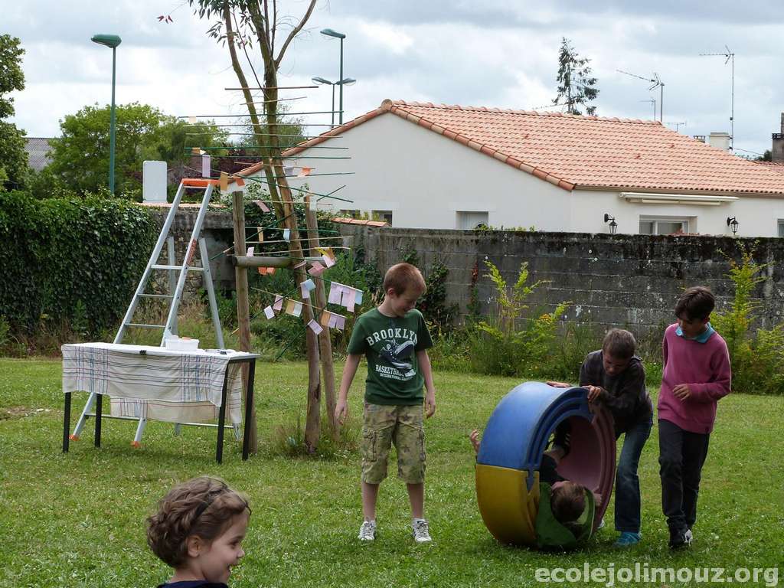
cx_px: 392
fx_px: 2423
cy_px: 294
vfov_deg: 13.8
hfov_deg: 18.4
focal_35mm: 107
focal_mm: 19.3
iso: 100
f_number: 5.6
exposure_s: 1/250
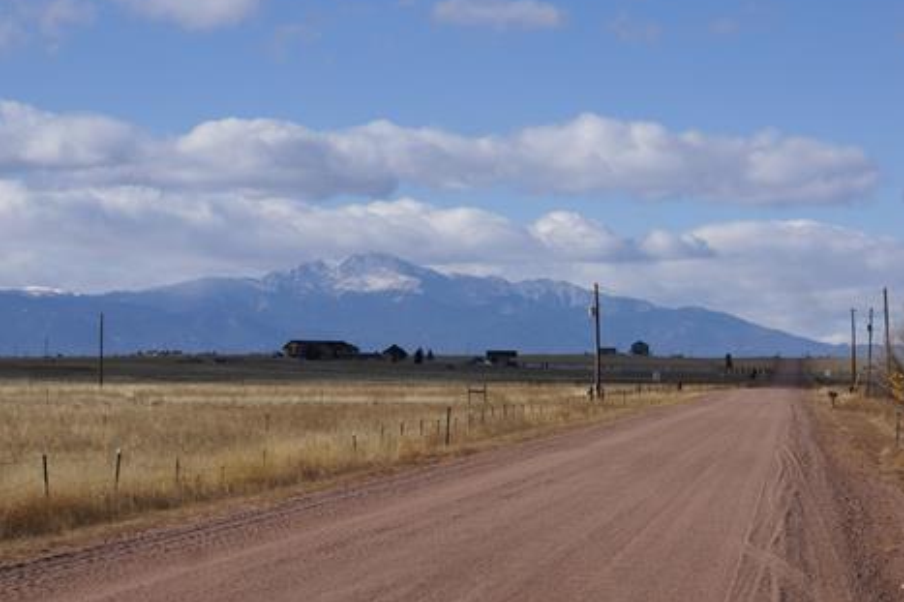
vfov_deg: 9.5
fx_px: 3615
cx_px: 554
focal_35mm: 144
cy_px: 321
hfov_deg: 14.2
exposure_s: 1/320
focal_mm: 70
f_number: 9
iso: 100
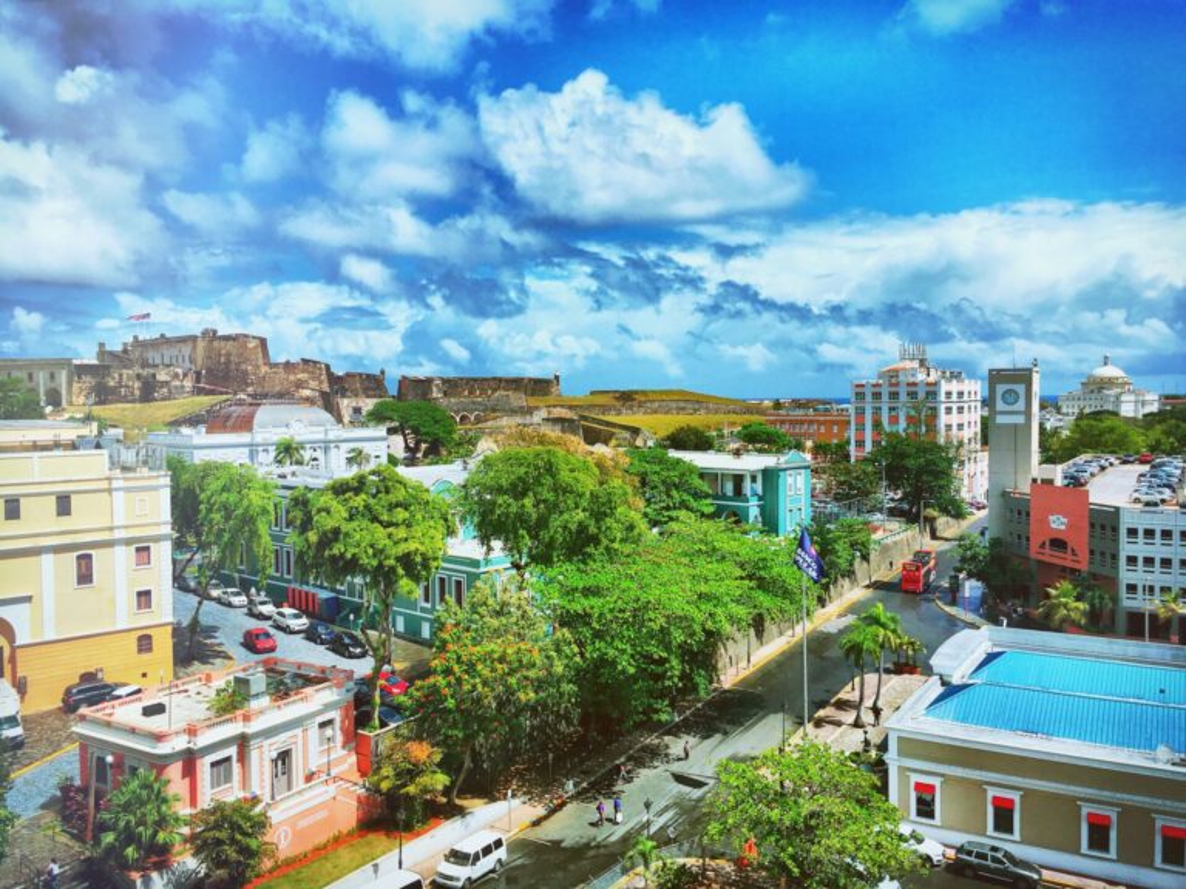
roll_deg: +0.6
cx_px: 593
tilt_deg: -1.0
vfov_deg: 48.2
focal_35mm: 29
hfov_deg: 61.7
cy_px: 444
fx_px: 994
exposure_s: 1/2653
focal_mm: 4.15
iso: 25
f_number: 2.2
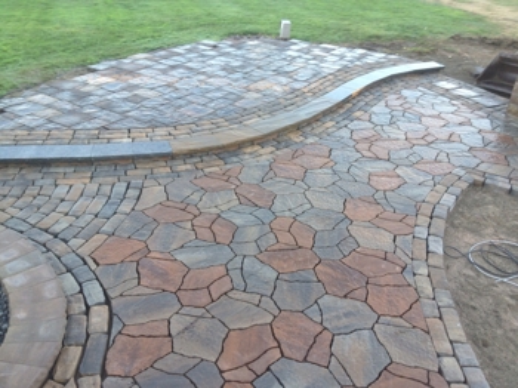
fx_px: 523
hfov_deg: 52.7
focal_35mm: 35
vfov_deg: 40.7
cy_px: 194
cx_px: 259
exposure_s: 1/60
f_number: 2.4
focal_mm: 4.28
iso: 64
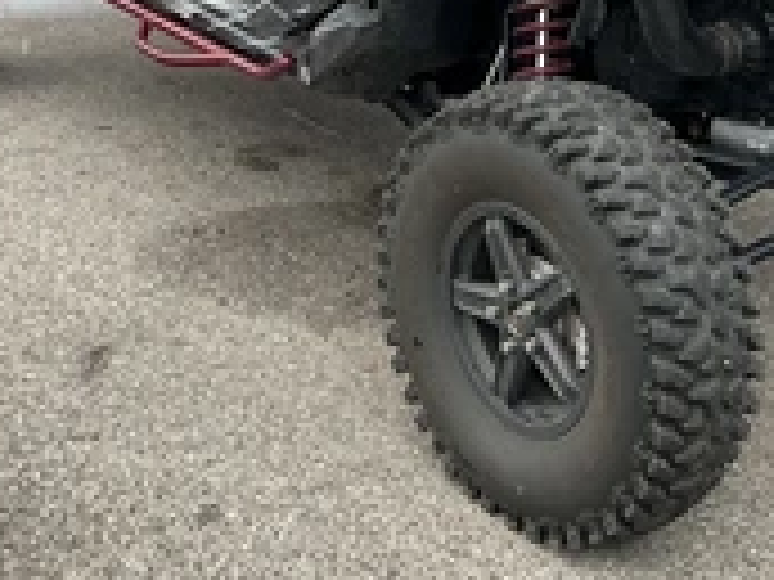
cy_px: -22
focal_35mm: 65
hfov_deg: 29.6
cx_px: 508
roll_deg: -0.7
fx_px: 1453
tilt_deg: -11.3
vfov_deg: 21.6
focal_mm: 3
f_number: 1.8
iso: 25
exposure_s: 1/435
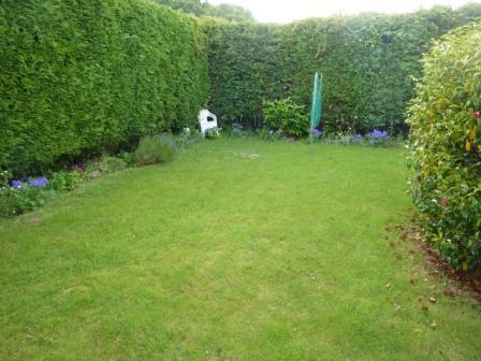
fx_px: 347
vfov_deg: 54.9
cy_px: 180
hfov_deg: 69.4
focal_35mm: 25
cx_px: 240
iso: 100
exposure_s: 1/50
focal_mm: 4.1
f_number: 3.3
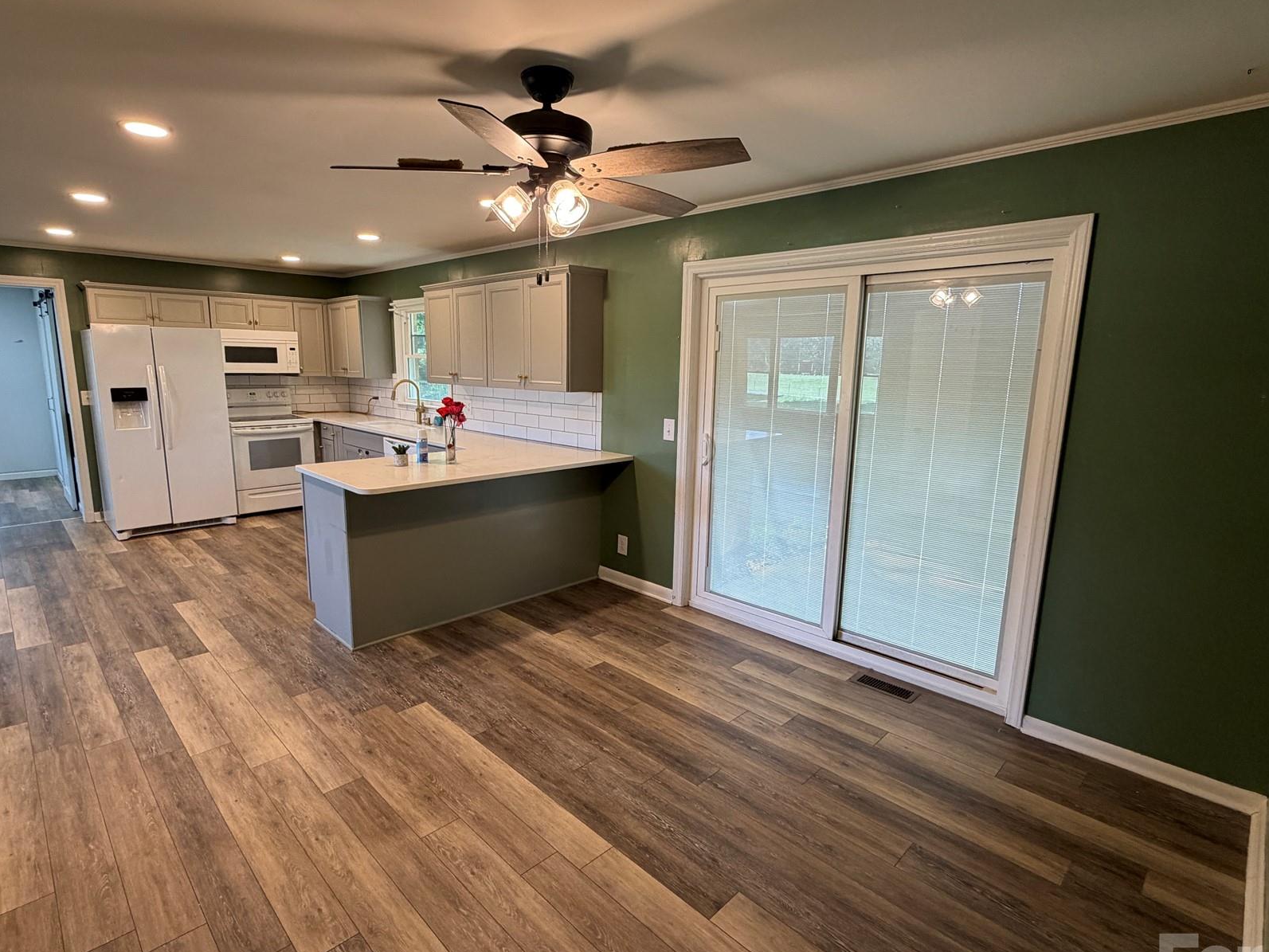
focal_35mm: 18
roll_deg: -0.8
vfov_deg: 71.6
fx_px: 660
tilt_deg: -11.6
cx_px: 597
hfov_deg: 87.7
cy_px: 478
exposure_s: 1/60
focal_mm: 2.22
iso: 200
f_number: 2.2
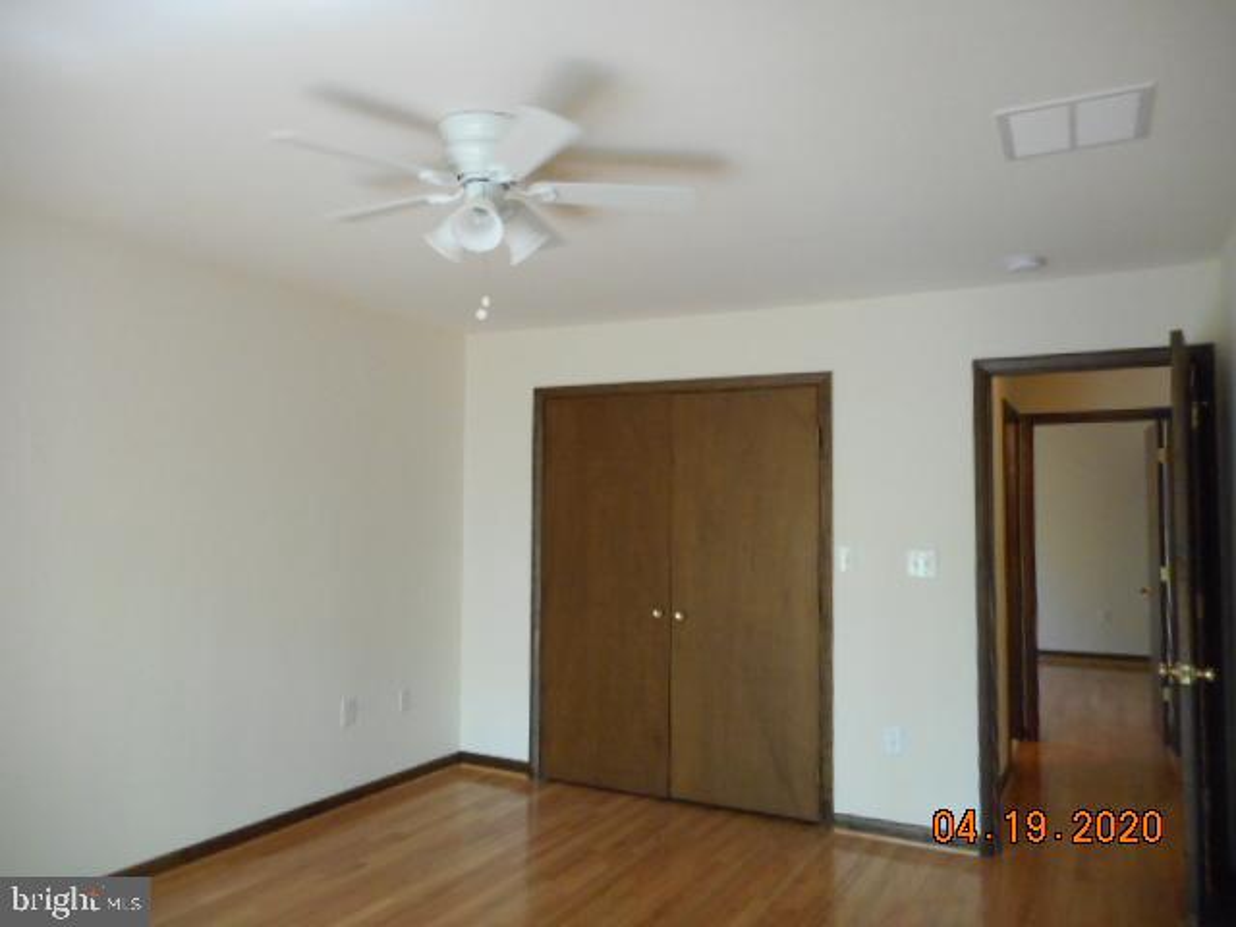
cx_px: 618
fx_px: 893
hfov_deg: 69.4
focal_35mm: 25
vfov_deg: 54.9
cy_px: 464
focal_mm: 4.5
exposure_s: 1/25
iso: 400
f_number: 3.7
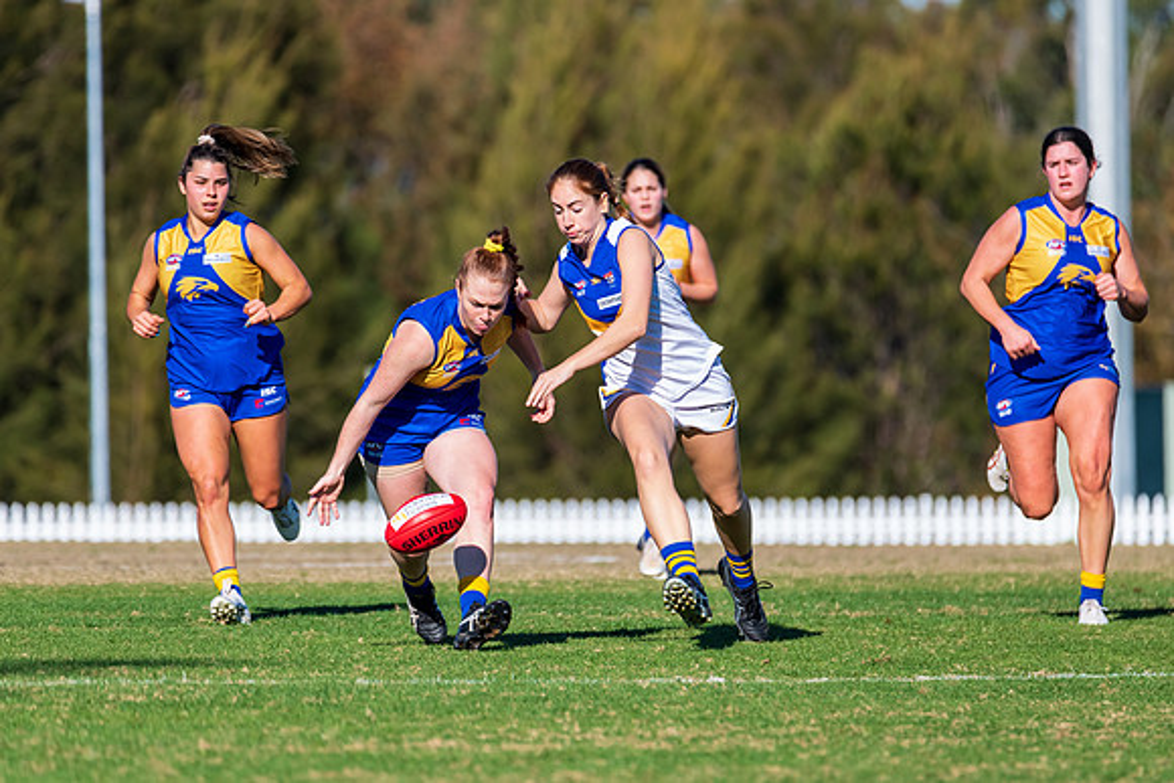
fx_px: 17364
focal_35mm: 532
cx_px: 576
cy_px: 410
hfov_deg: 3.9
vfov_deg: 2.6
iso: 800
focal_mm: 500
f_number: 8
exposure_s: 1/2000
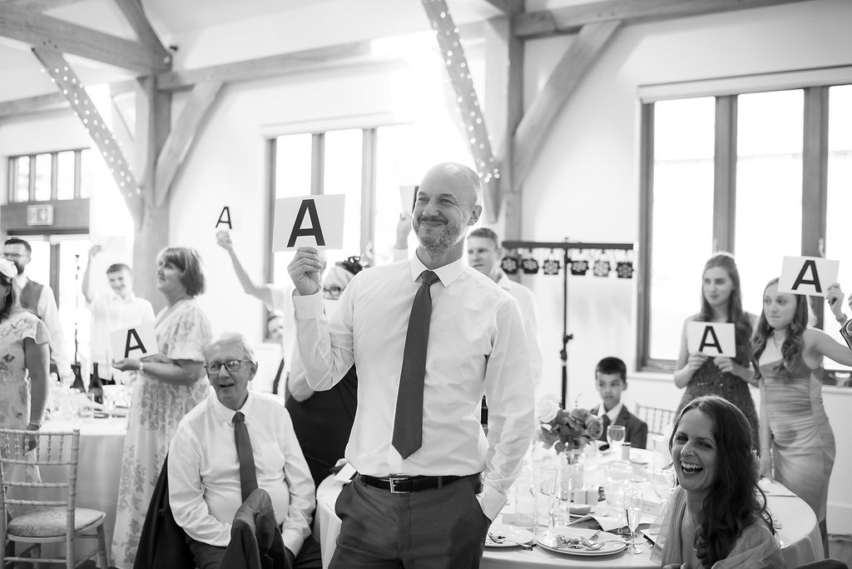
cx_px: 426
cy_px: 284
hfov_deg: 54.4
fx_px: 828
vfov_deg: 37.9
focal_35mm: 35
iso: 200
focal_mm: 35
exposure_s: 1/250
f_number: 2
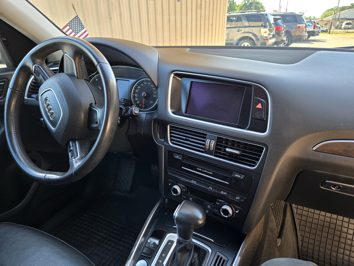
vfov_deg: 58.9
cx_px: 177
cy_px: 133
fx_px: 235
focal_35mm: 23
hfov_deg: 73.9
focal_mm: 5.4
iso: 80
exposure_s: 1/180
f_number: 1.8
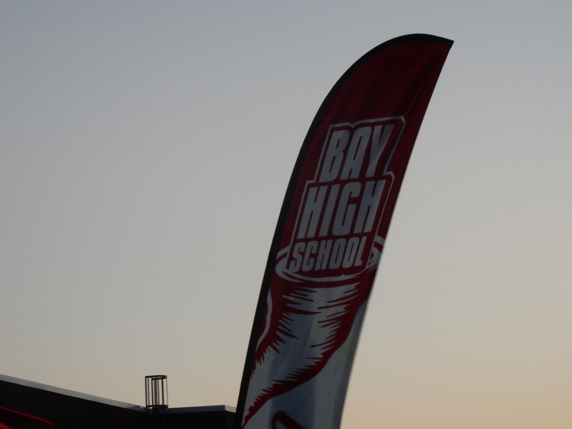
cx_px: 286
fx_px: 2710
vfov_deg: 9.1
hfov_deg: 12.0
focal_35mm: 164
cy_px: 214
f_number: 7.1
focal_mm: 29.2
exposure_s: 1/40
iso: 400
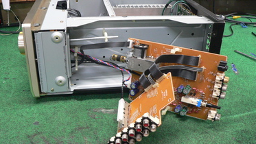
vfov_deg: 29.7
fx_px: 272
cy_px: 65
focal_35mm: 40
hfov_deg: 50.5
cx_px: 127
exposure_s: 1/13
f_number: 2.8
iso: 200
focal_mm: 6
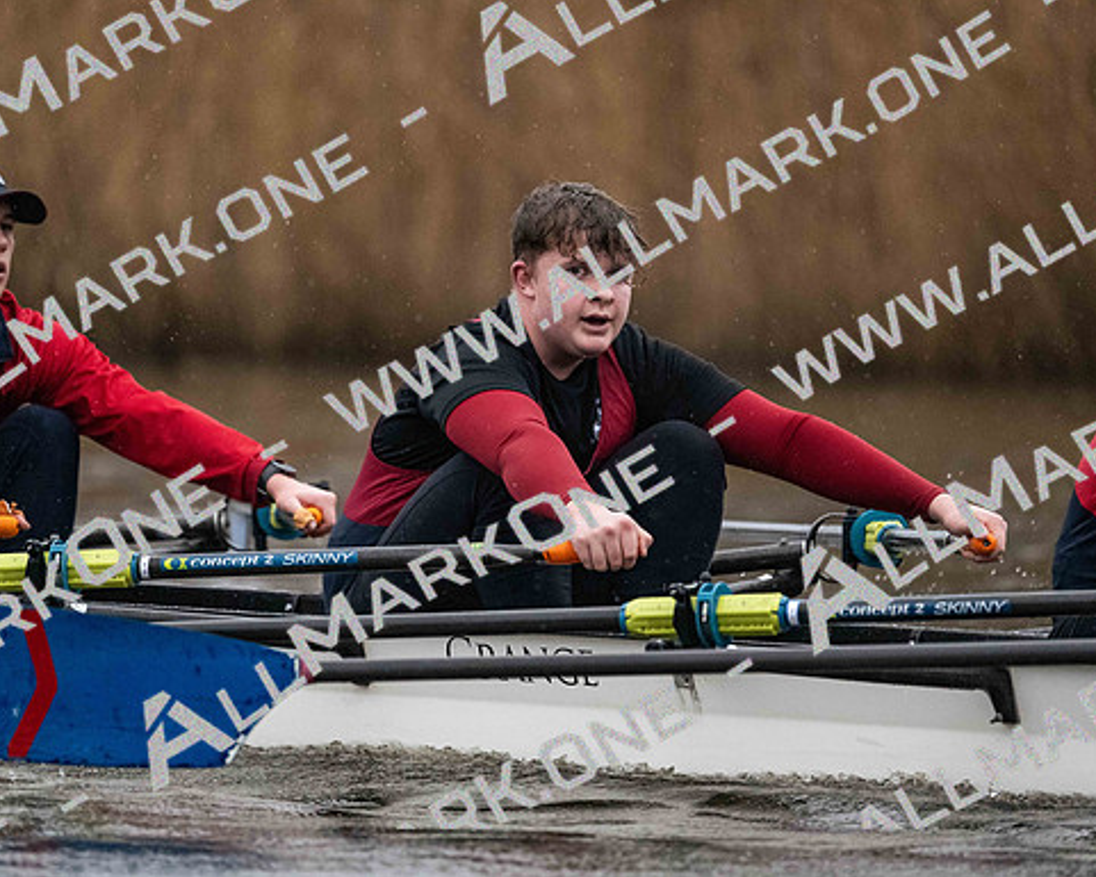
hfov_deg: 4.3
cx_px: 606
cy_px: 438
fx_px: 14697
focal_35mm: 453
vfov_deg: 3.4
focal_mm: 400
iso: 7200
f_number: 4.5
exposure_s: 1/1600
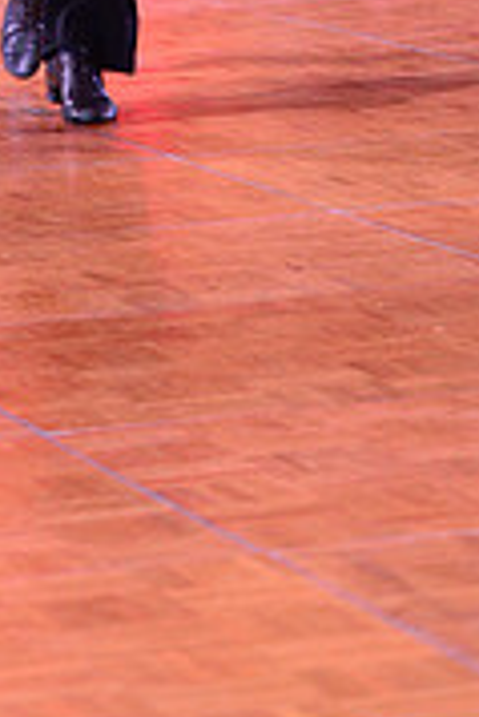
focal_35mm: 310
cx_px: -62
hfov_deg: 4.4
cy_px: -346
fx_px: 6175
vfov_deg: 6.6
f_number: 3.2
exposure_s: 1/250
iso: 1600
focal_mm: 95
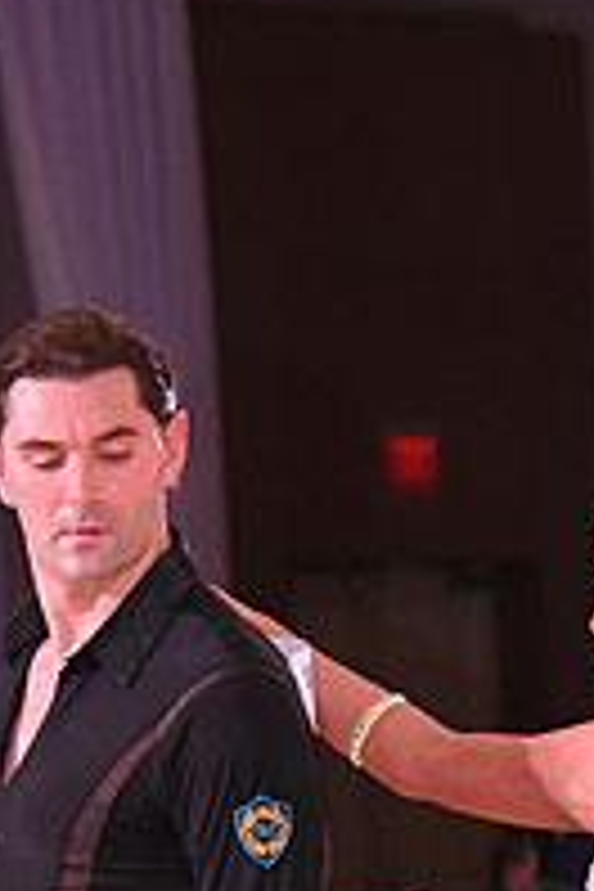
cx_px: 340
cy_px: 1166
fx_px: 6162
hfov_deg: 5.5
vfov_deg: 8.2
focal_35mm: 249
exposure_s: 1/200
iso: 1000
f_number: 5
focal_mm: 85
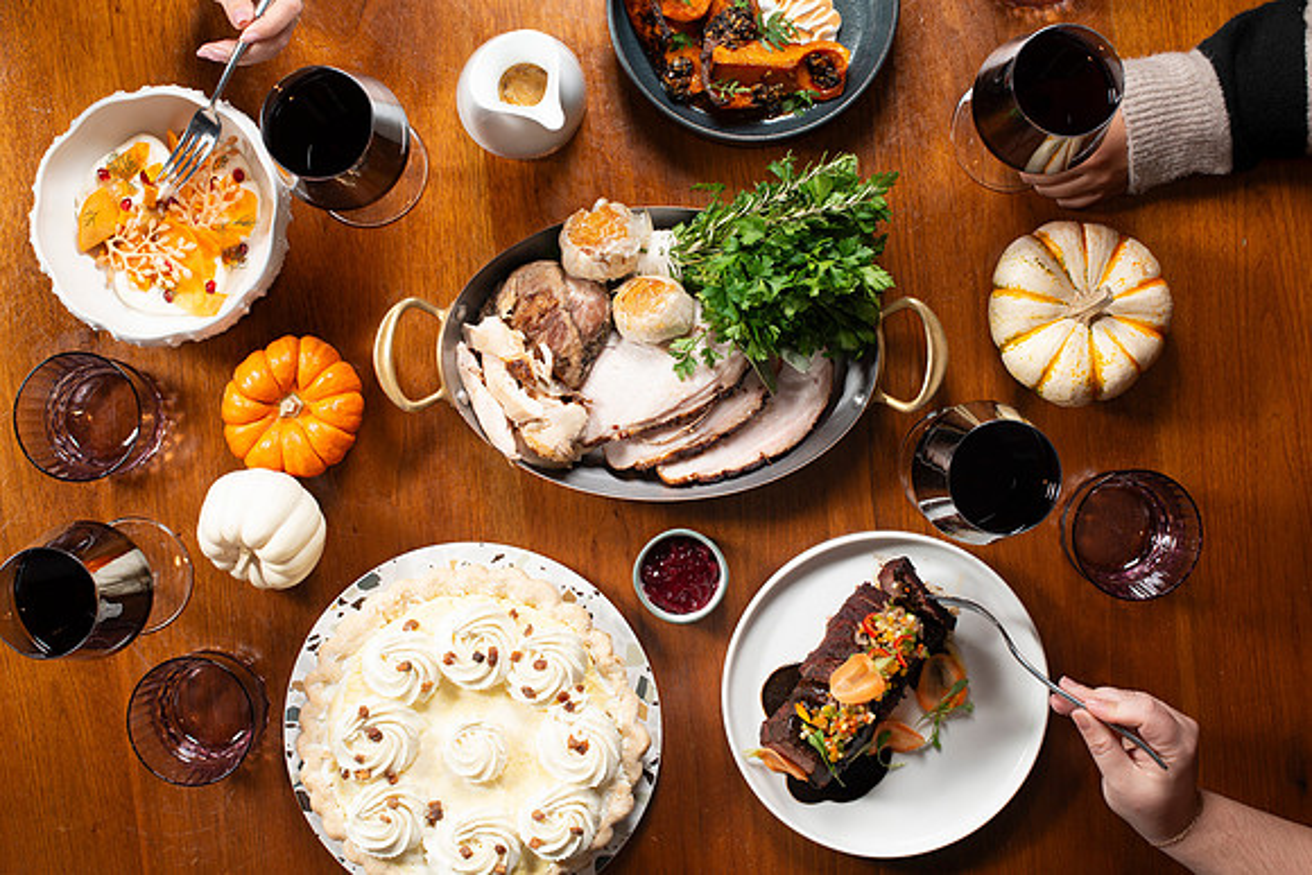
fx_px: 2004
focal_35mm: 55
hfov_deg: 36.2
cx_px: 633
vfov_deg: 24.6
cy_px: 439
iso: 250
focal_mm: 50
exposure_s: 1/125
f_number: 5.6
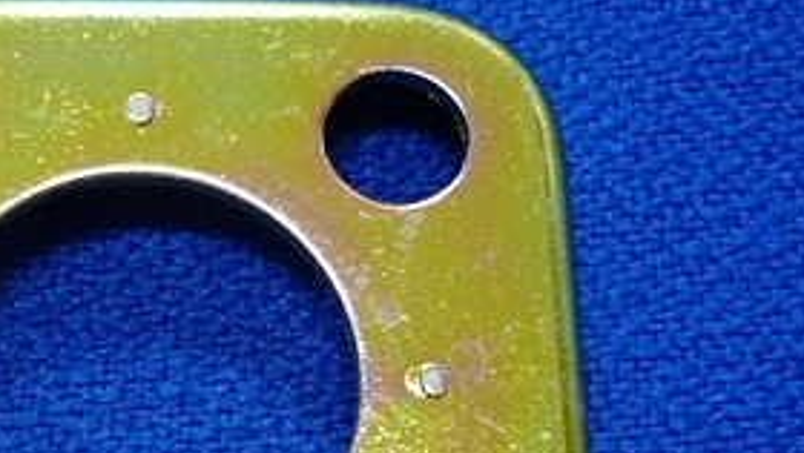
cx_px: 118
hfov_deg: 26.8
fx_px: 1643
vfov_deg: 15.6
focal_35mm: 77
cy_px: 384
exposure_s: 1/13
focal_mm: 5.5
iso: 400
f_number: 2.8
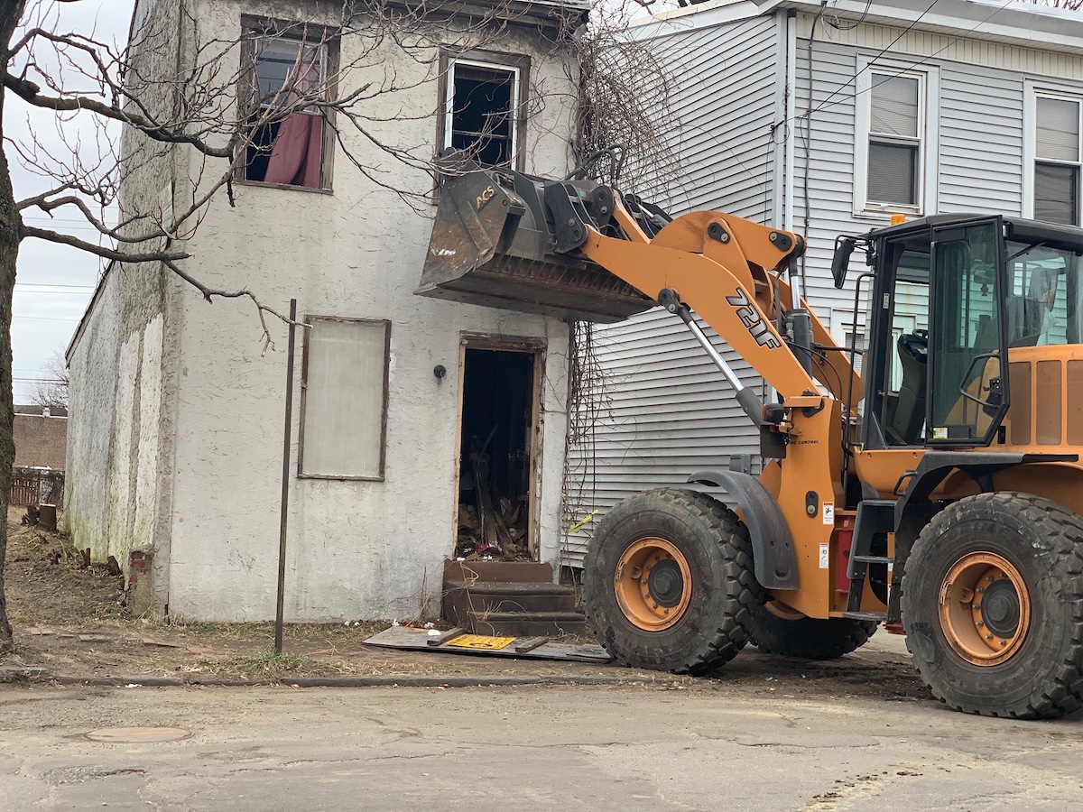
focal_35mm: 52
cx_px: 542
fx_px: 1627
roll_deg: -1.9
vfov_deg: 28.0
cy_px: 406
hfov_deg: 36.8
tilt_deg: +3.4
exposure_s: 1/122
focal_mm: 6
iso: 40
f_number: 2.4
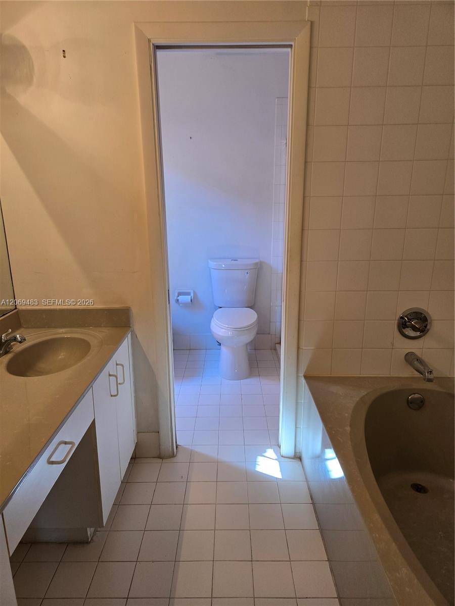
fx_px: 403
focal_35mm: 23
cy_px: 303
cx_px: 228
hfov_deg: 58.9
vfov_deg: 73.9
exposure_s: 1/120
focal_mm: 5.4
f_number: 1.8
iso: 125
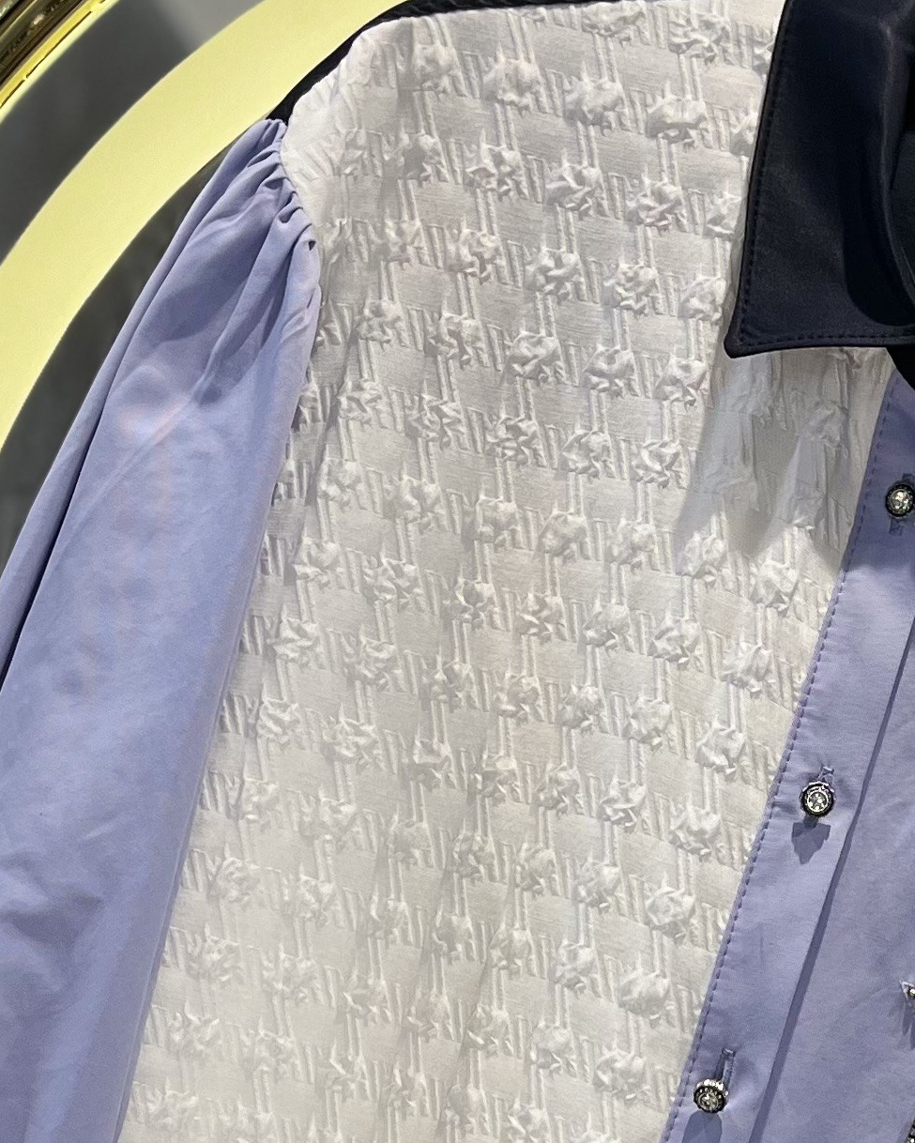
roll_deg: -15.3
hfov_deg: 18.2
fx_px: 2842
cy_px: 1465
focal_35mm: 84
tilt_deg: -6.4
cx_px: 622
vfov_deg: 20.8
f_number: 1.6
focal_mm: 5.1
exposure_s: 1/100
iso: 64
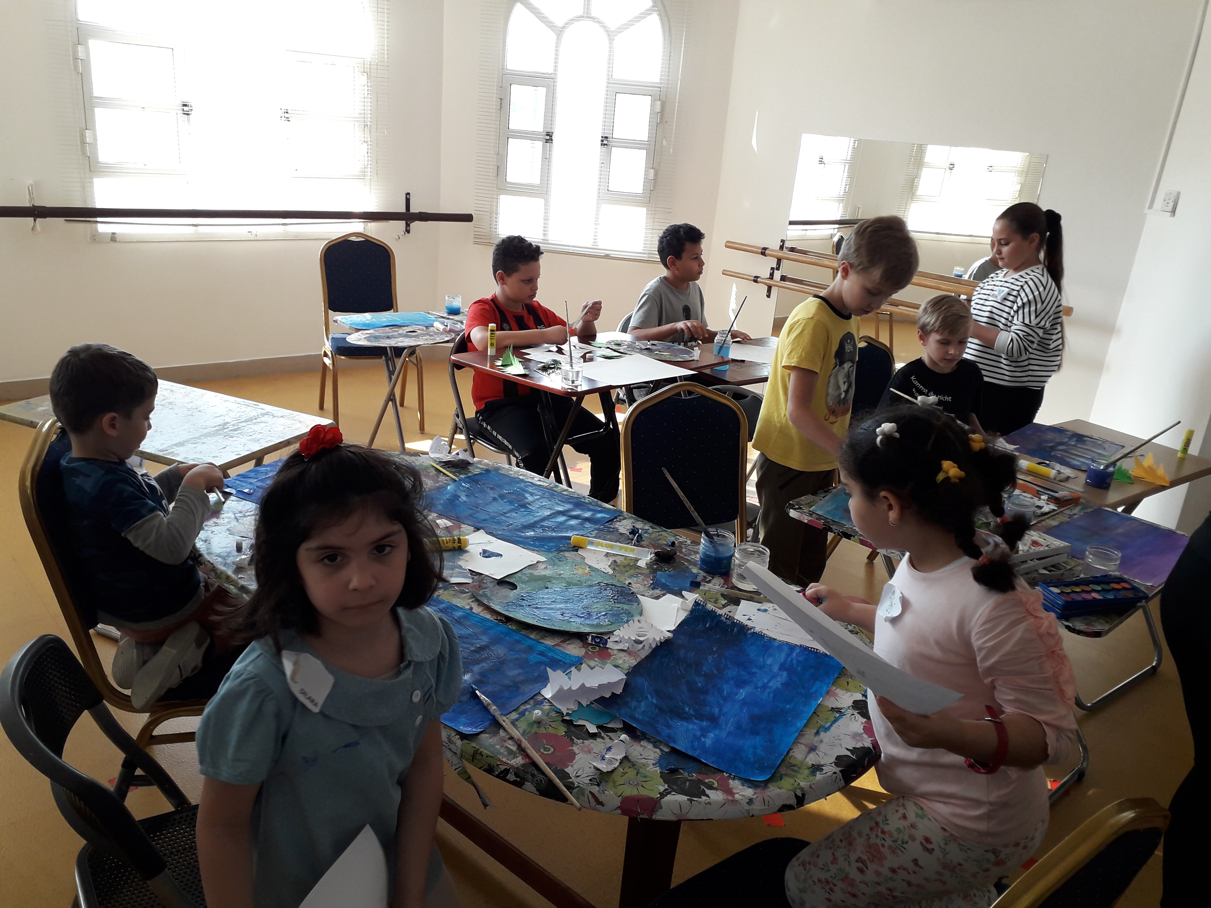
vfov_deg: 51.4
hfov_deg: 65.3
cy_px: 454
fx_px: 945
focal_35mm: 27
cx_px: 606
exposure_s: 1/100
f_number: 1.9
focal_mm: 3.6
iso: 64
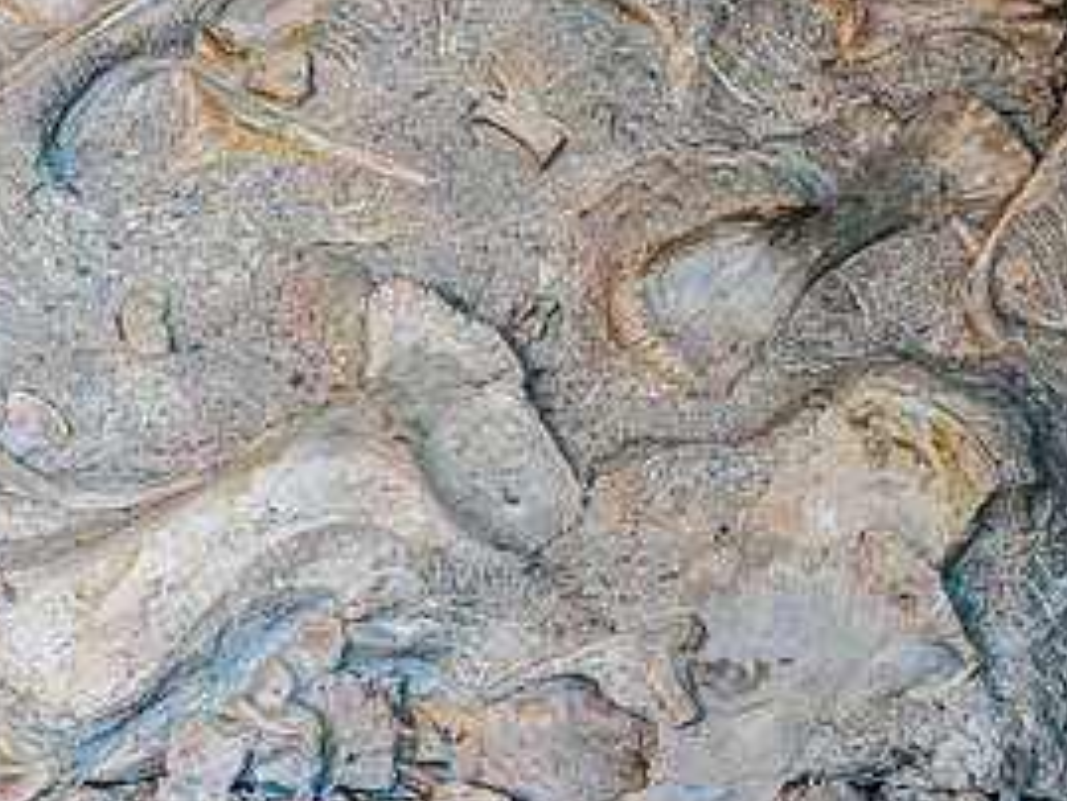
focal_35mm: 145
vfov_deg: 10.2
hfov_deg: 13.6
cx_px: 591
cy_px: 664
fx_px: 4471
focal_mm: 70
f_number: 4
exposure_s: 1/160
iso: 800
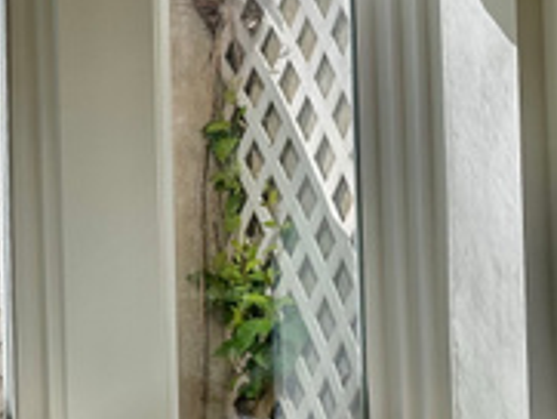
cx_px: -360
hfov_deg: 19.1
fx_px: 1369
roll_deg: +1.1
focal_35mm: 85
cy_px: 179
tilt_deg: +0.5
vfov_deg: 17.4
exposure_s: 1/1453
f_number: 1.78
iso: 80
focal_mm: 6.86
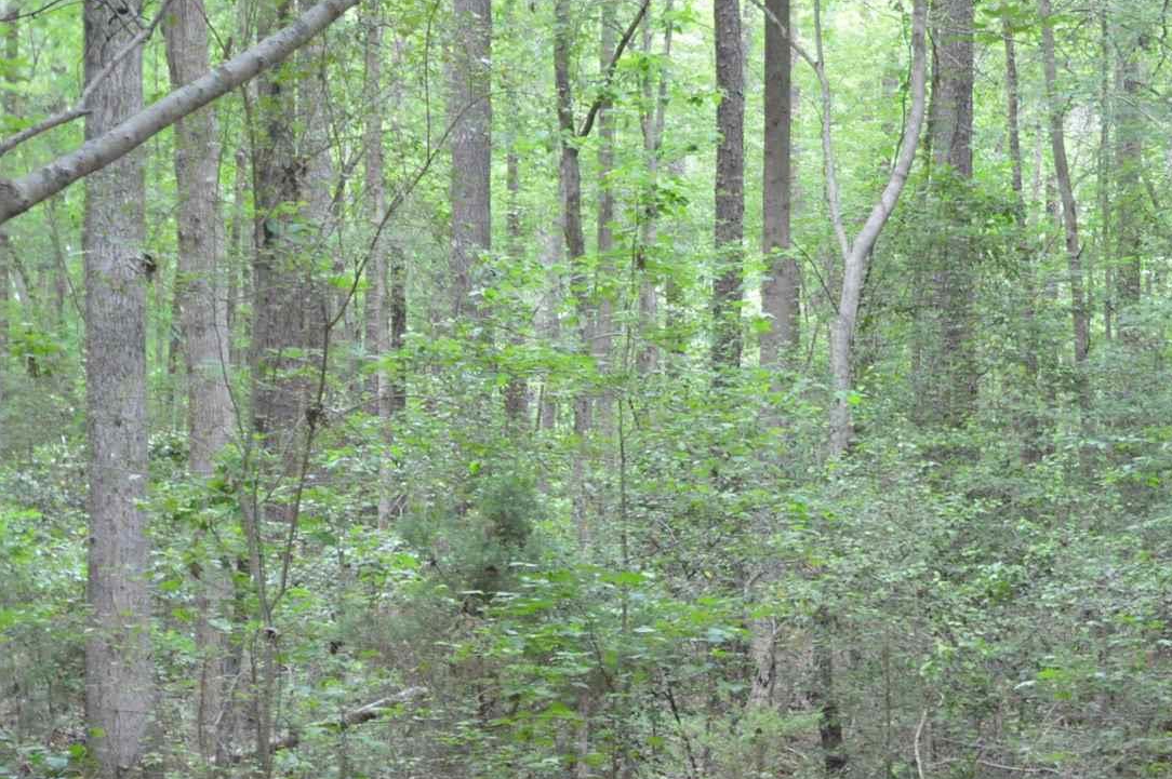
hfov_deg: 19.5
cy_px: 751
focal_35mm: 102
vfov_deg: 13.2
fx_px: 3318
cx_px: 1141
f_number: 4.5
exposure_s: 1/60
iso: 800
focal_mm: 24
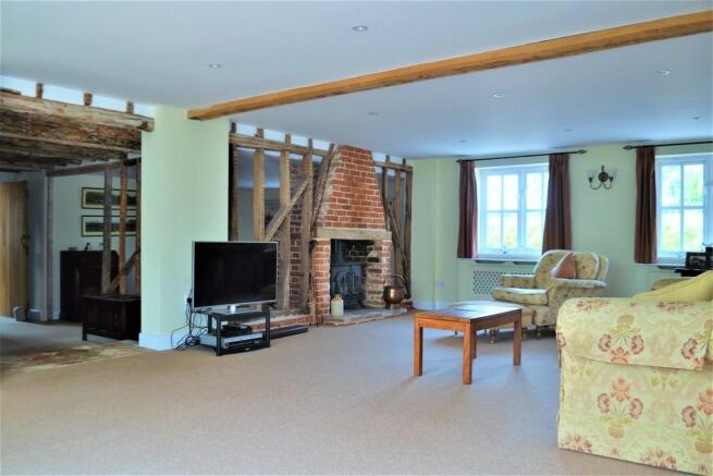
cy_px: 238
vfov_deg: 43.6
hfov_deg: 61.9
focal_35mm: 30
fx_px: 594
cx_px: 356
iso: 400
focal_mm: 20
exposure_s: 1/125
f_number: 4
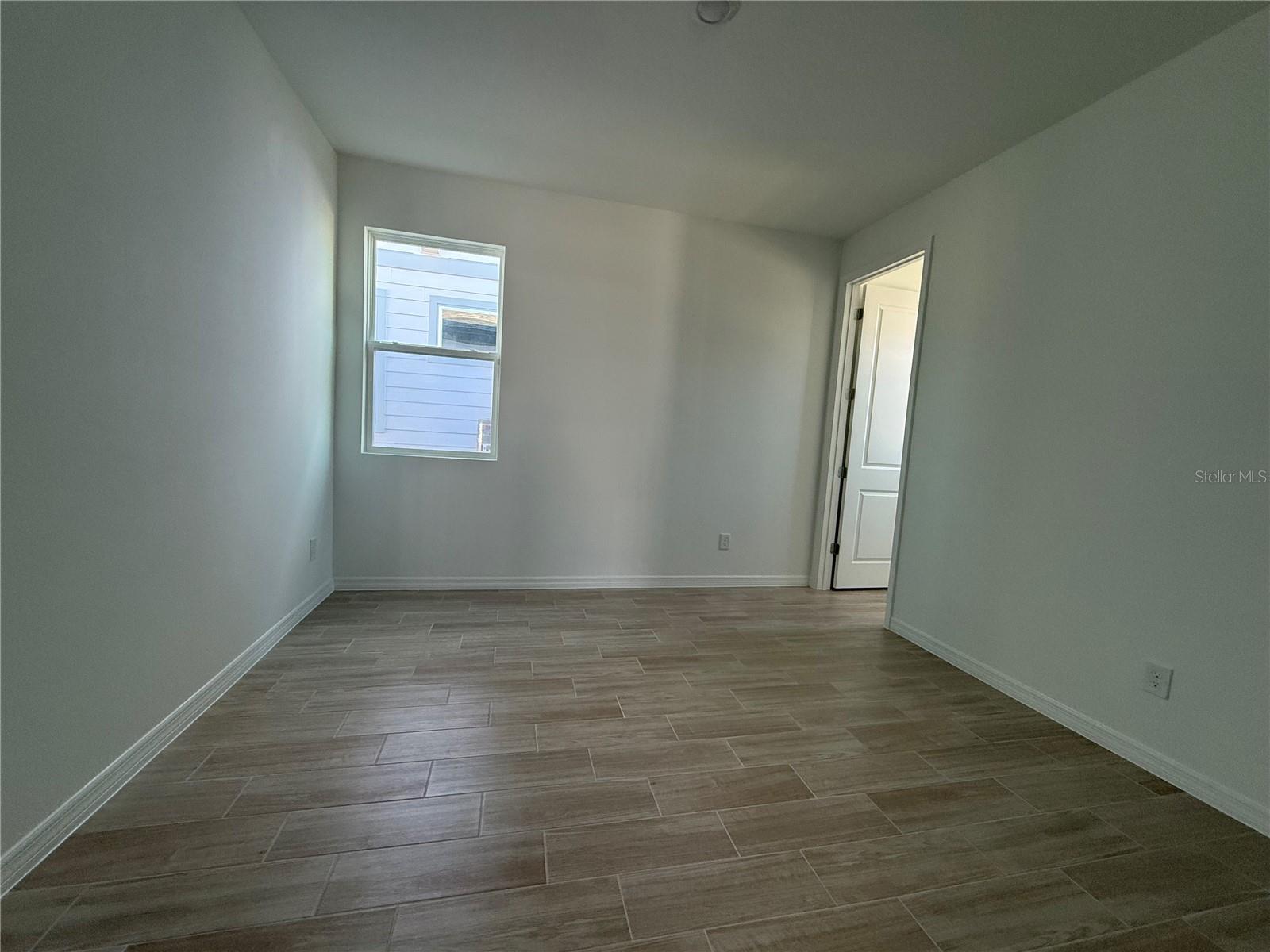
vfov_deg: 85.7
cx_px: 635
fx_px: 514
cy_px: 476
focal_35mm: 14
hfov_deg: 102.1
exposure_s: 1/120
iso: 250
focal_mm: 2.22
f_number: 2.2
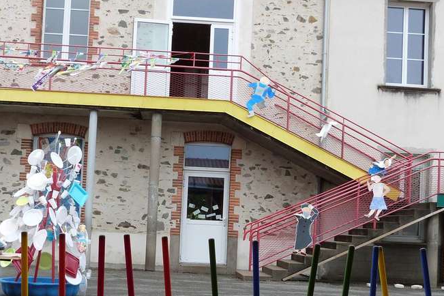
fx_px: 666
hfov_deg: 36.9
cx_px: 216
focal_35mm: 54
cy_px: 192
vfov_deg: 25.0
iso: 100
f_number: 4
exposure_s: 1/125
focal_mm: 5.8
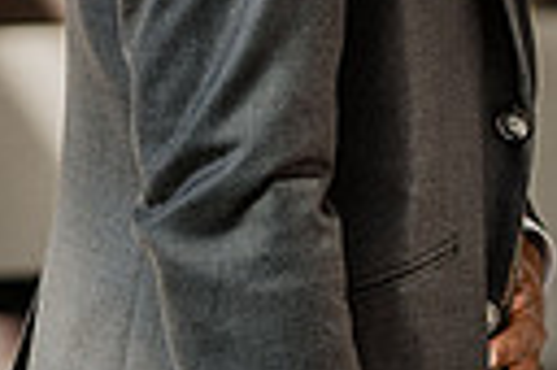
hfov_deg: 4.2
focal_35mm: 495
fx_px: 7649
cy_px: -374
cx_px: 488
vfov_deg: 2.8
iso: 100
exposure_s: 1/500
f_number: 2.8
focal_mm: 105
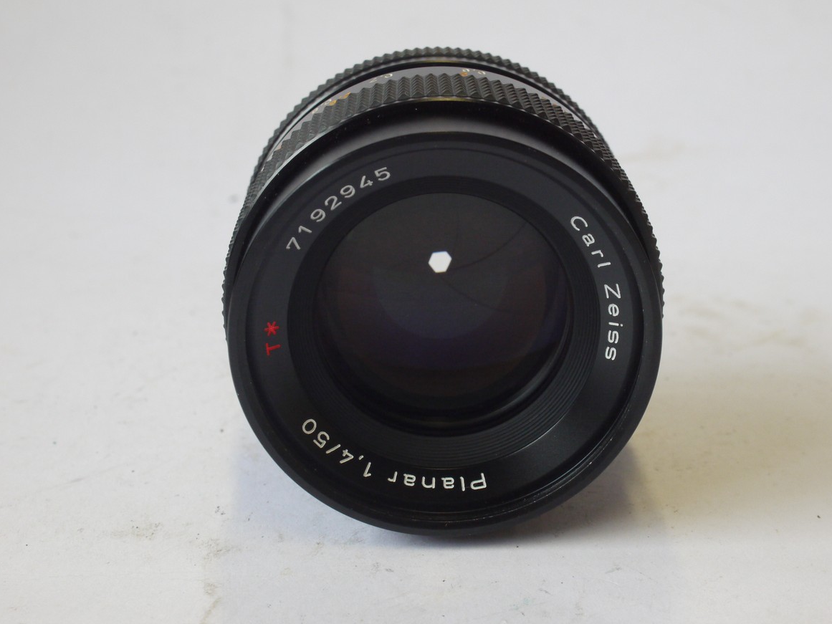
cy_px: 310
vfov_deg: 23.7
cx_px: 427
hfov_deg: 31.2
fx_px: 1490
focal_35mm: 62
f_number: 9
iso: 800
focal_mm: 30
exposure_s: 1/80
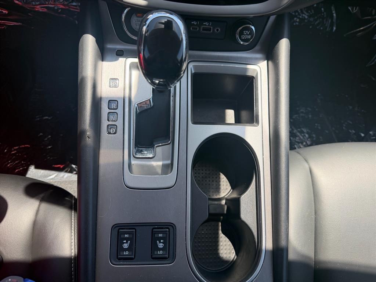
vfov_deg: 56.8
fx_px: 261
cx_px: 188
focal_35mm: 24
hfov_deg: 71.6
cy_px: 141
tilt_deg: -74.5
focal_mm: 6.76
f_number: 1.78
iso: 100
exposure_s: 1/598
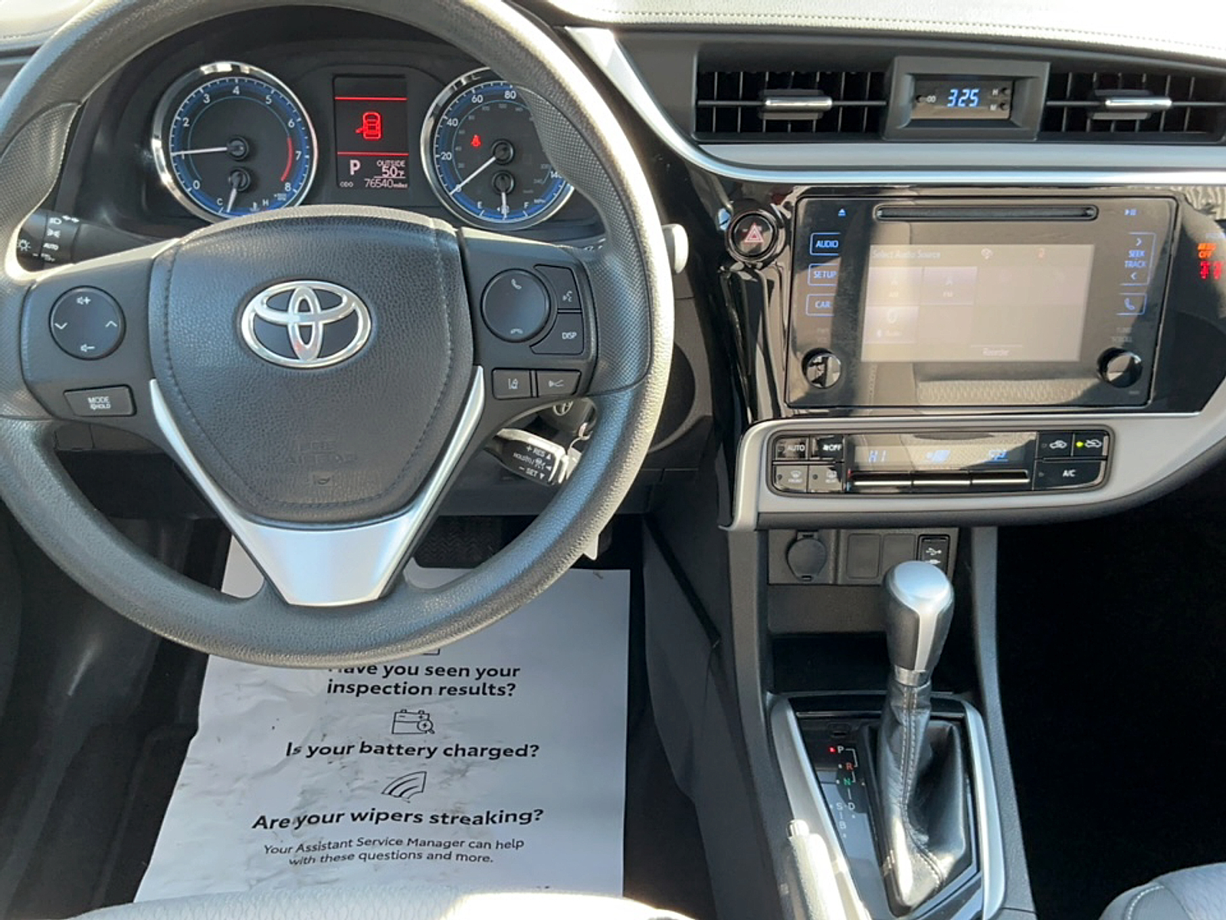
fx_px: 1063
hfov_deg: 60.0
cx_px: 613
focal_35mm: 30
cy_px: 460
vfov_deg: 46.8
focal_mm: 3
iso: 50
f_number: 1.8
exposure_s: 1/60
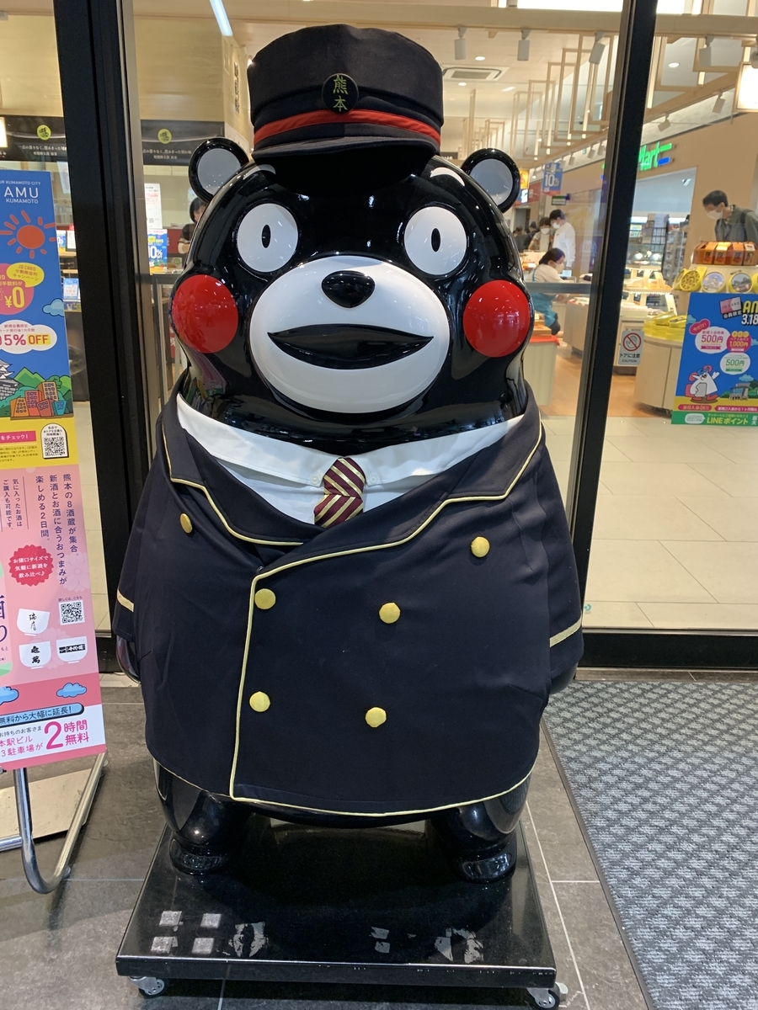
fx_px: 759
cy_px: 505
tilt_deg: -16.3
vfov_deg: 67.3
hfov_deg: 53.1
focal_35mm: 26
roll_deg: -1.6
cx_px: 379
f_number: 1.8
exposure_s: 1/60
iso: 125
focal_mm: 4.25
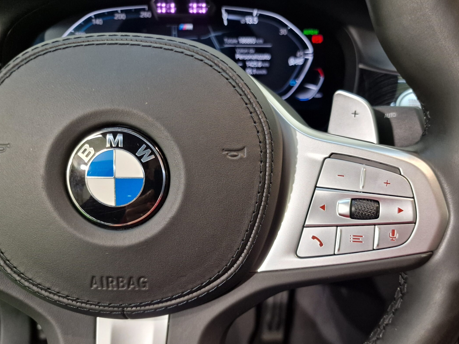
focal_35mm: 28
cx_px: 252
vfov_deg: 49.6
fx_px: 371
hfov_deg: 63.3
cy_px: 196
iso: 320
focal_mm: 6.4
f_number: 1.8
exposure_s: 1/50
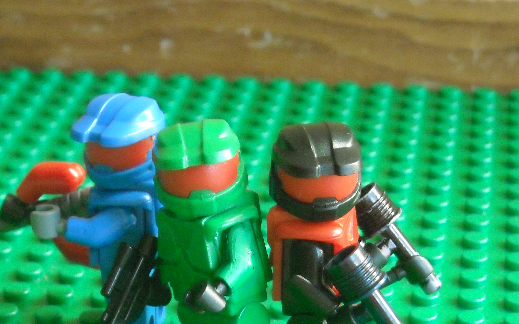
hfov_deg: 15.9
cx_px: 204
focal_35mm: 131
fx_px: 1853
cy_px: 224
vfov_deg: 10.0
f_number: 4.4
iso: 800
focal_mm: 15.32
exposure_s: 1/96
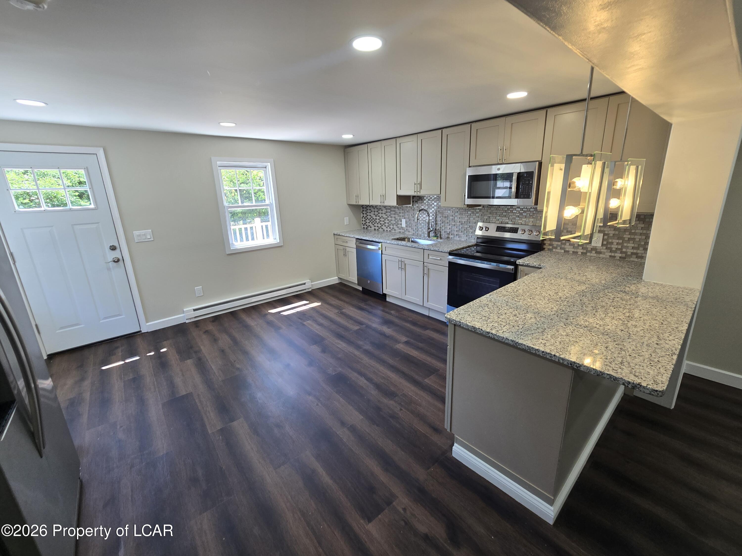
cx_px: 371
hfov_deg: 106.2
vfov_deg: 89.9
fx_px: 279
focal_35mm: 13
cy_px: 278
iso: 64
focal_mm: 2.2
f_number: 2.2
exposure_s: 1/60
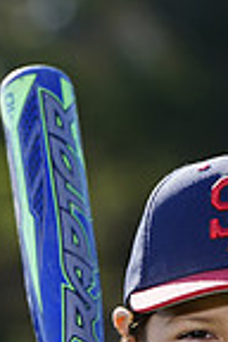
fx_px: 7428
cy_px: 572
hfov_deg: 1.8
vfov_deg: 2.6
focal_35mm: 782
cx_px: 198
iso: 100
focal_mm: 194
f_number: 5
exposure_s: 1/250
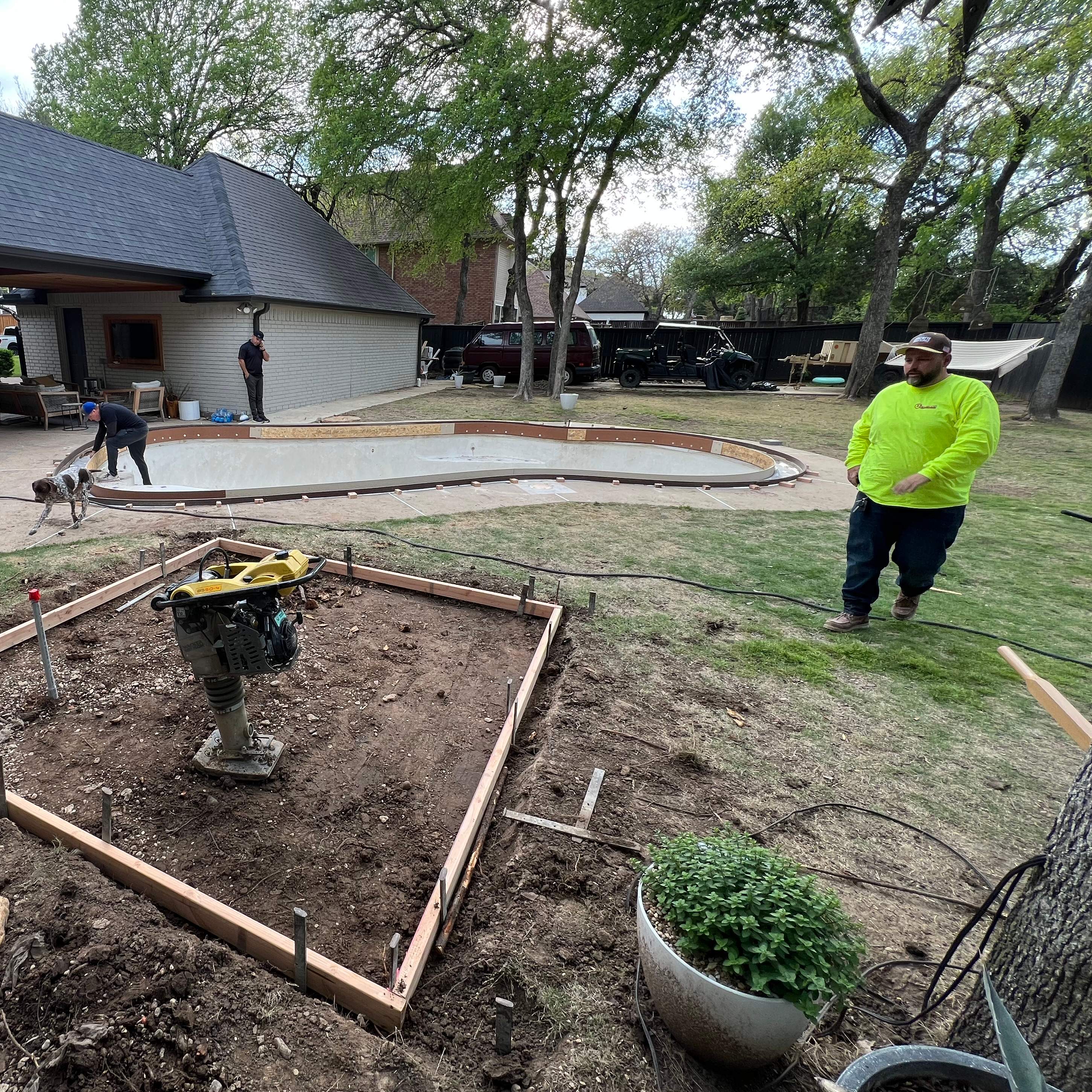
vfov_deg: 87.4
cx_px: 344
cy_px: 534
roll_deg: -0.5
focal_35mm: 16
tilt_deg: -19.1
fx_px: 571
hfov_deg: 83.7
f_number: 1.8
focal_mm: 1.57
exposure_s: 1/201
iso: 32
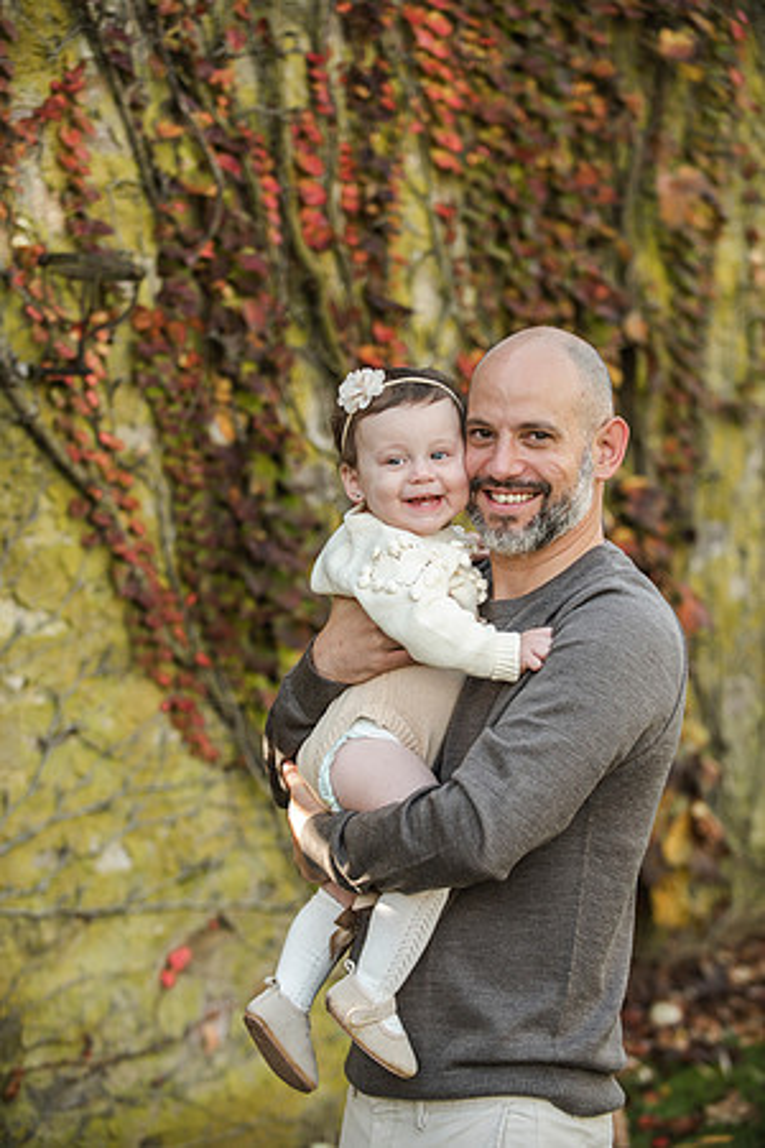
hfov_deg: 15.2
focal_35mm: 90
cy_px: 574
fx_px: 2869
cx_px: 382
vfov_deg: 22.6
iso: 800
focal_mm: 90
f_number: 3.5
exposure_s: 1/1000
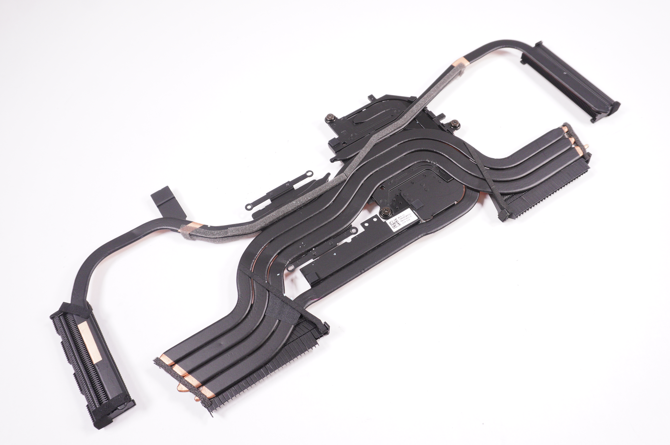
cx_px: 335
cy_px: 222
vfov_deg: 45.6
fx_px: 530
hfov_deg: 64.6
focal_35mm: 28
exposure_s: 1/320
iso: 1000
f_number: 5.6
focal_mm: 19
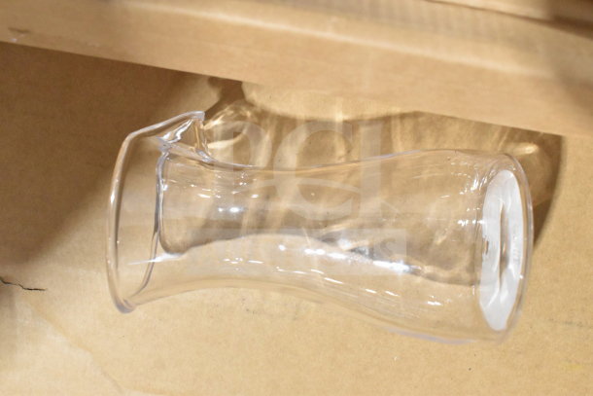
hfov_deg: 46.4
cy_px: 198
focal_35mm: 42
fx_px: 692
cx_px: 296
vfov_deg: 31.9
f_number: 8
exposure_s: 1/250
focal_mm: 28
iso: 6400
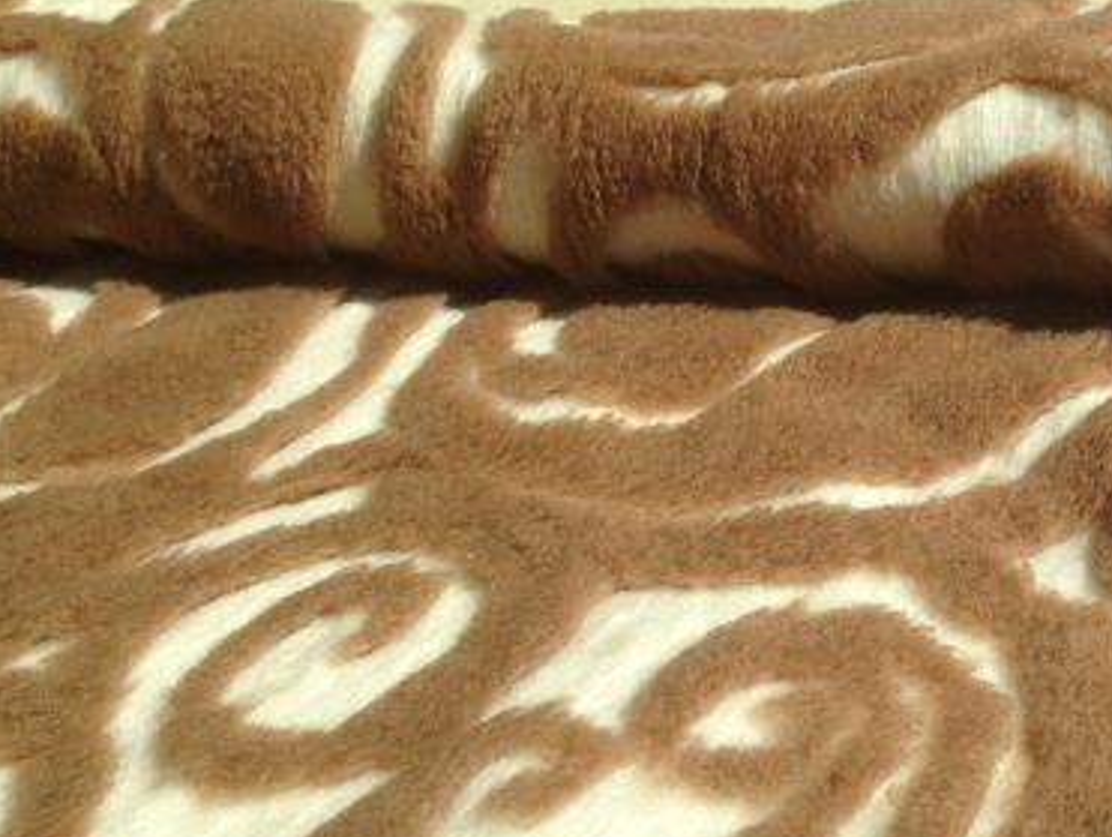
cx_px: 907
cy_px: 336
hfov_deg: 29.9
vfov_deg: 23.3
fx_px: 2026
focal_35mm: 63
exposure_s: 1/2088
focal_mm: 4.13
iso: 50
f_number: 2.4
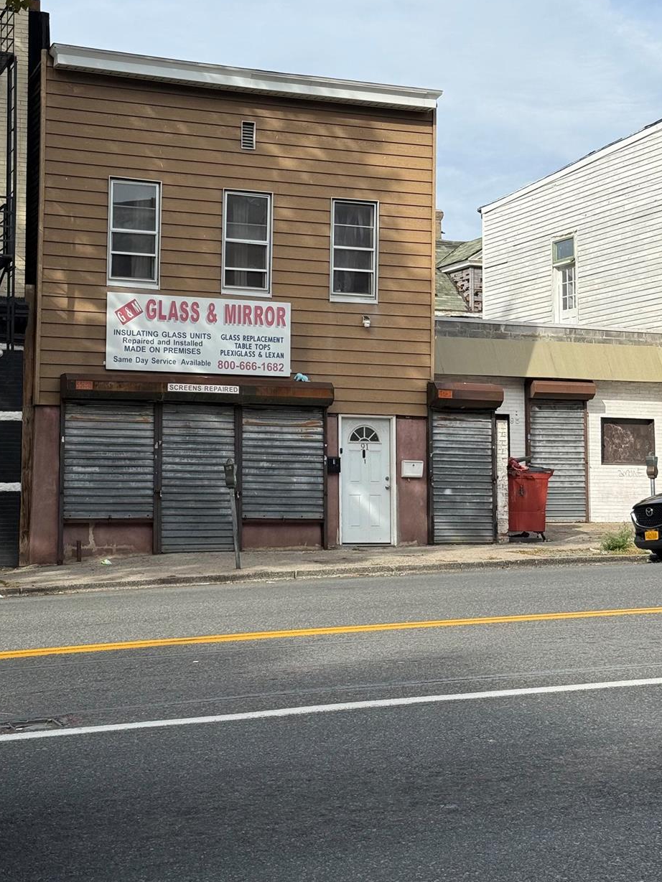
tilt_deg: +6.0
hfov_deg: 24.4
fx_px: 1530
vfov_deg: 32.1
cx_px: 267
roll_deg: -0.3
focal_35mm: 60
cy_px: 370
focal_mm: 6.76
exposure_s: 1/3891
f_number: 1.78
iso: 64
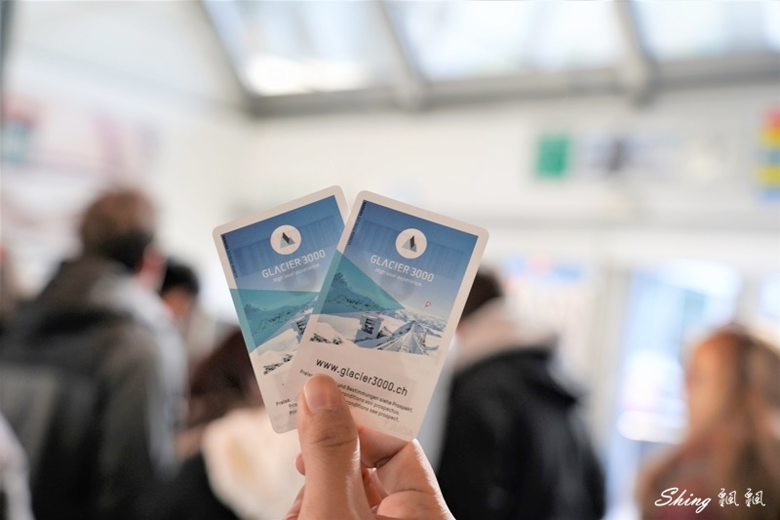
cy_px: 260
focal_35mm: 54
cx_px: 390
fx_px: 1170
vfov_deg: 25.0
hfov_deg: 36.9
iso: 500
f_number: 5
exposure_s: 1/25
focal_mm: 54
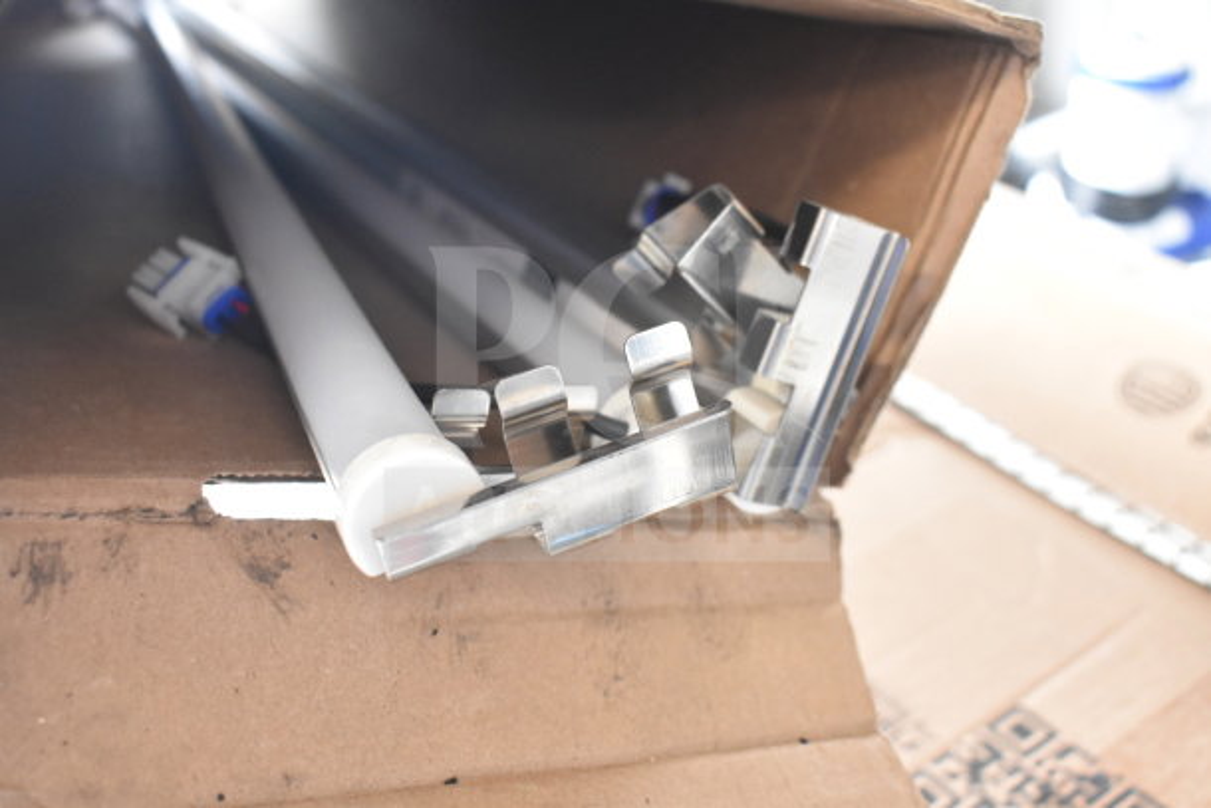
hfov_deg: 53.1
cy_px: 404
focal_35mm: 36
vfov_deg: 36.9
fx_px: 1211
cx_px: 606
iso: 2500
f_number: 4
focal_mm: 24
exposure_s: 1/40
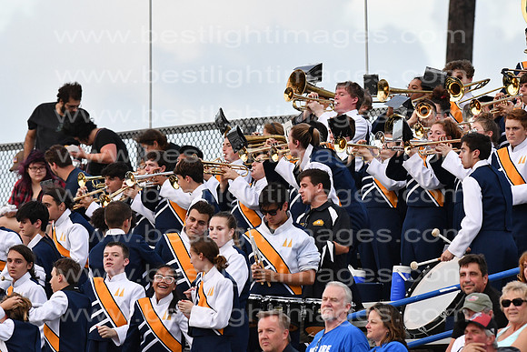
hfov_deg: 4.6
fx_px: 6589
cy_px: 176
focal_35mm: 450
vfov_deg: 3.1
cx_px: 264
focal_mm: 300
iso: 3200
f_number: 5.6
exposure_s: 1/1250
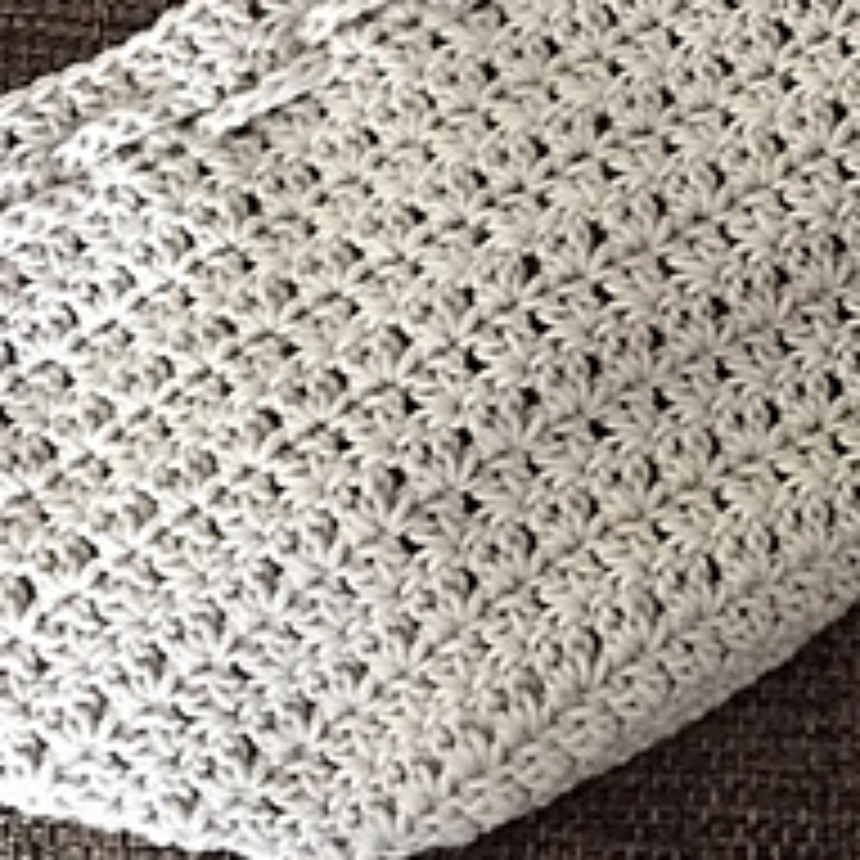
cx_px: 1067
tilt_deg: -77.4
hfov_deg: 18.9
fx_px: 2417
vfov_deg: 20.0
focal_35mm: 86
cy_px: 194
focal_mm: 4.15
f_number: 2.2
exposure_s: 1/15
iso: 320
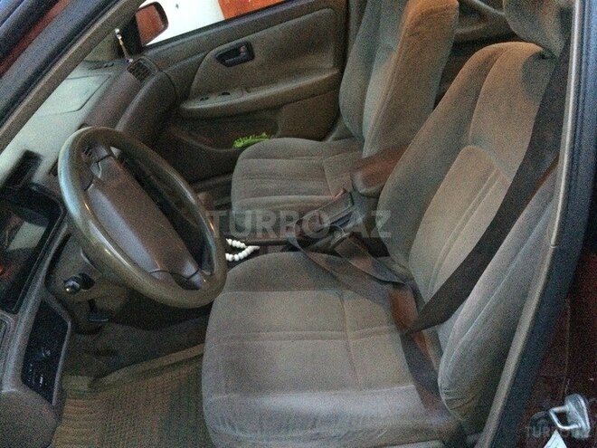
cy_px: 224
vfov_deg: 48.2
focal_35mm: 29
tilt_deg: -30.4
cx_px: 298
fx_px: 500
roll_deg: +17.8
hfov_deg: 61.7
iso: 800
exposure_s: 1/17
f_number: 2.2
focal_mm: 4.15
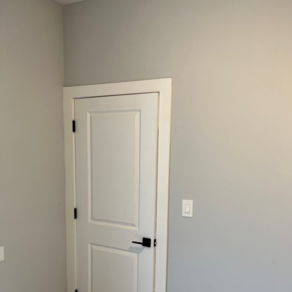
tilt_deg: -6.2
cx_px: 147
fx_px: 296
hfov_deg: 52.5
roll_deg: -0.9
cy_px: 190
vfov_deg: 51.7
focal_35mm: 31
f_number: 1.5
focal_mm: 5.7
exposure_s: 1/120
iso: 125
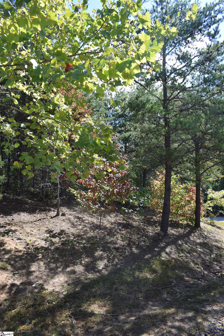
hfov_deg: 47.9
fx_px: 252
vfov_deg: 67.4
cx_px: 112
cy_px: 168
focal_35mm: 27
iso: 100
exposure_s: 1/160
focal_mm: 18
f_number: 6.3
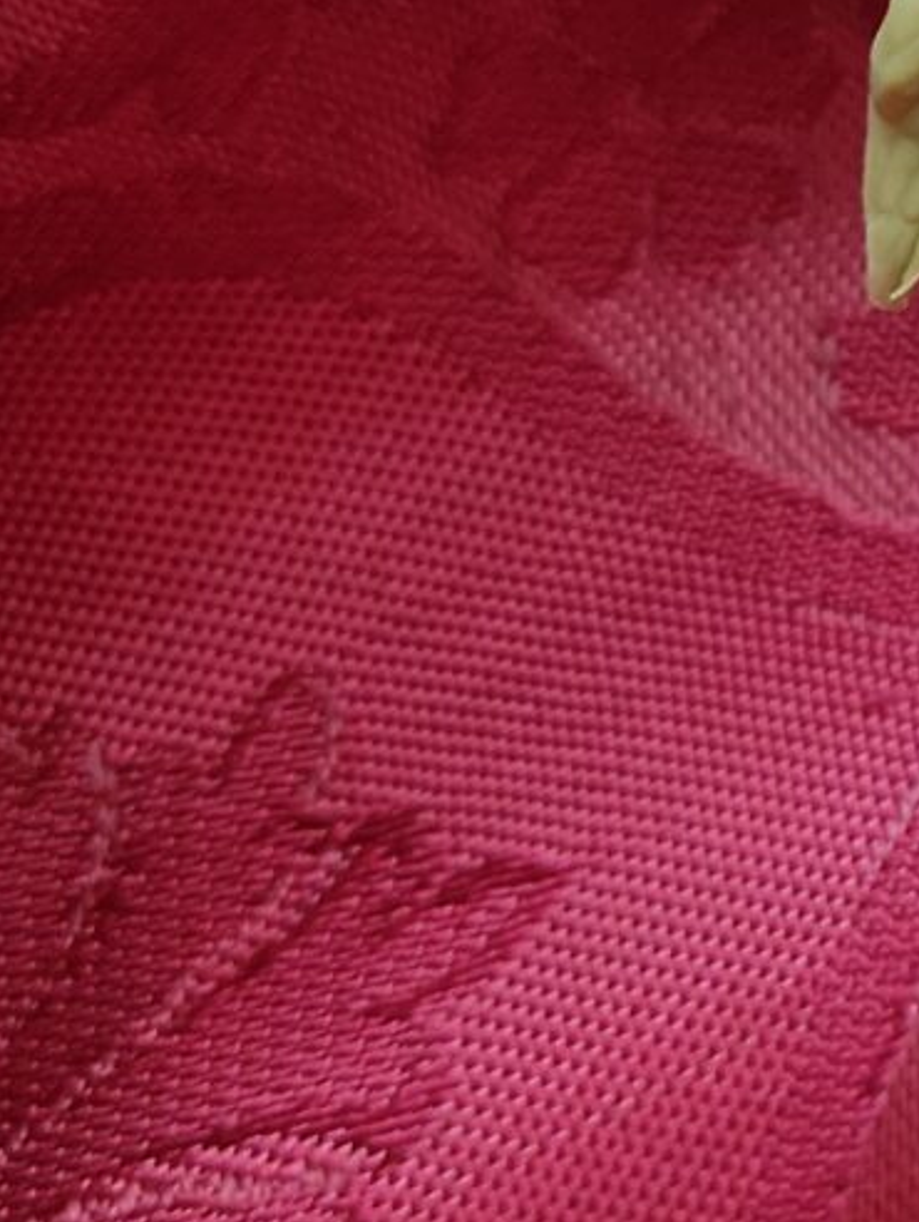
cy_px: -462
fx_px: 4594
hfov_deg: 10.4
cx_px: 1885
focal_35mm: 130
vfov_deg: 14.4
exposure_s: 1/50
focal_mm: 5.43
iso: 141
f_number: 1.89
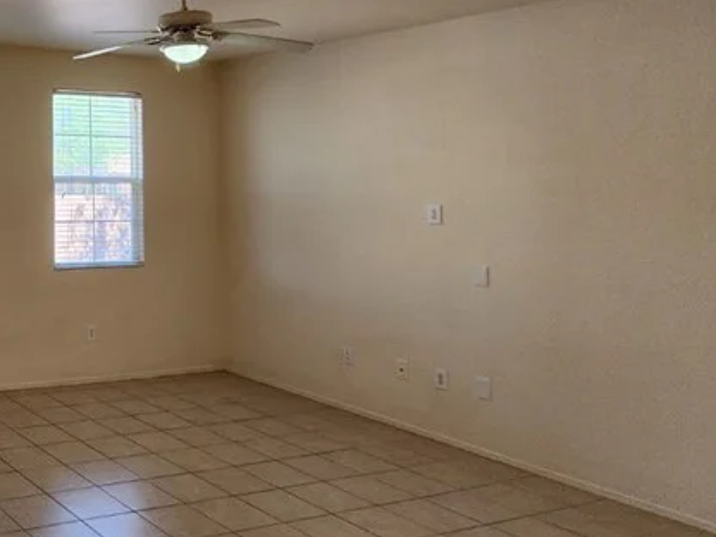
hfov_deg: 41.5
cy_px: 134
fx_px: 662
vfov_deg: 42.8
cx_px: -117
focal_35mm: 32
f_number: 2.2
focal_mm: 2.2
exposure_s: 1/60
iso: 100
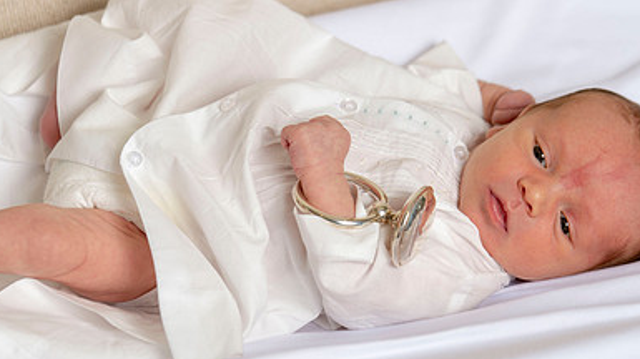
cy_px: 253
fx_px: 3612
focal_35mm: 213
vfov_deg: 5.7
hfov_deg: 10.1
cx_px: 286
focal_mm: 135
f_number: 5.6
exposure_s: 1/160
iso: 125
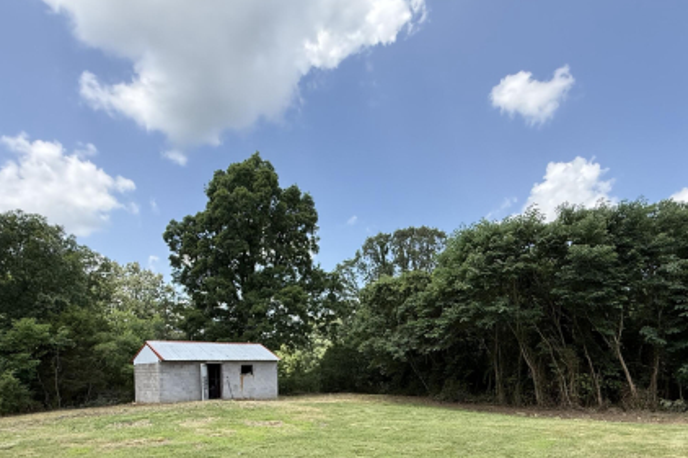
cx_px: 356
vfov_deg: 51.2
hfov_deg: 76.1
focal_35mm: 23
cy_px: 375
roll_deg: +0.5
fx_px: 439
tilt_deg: -0.6
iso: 64
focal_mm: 2.22
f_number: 2.2
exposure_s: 1/579
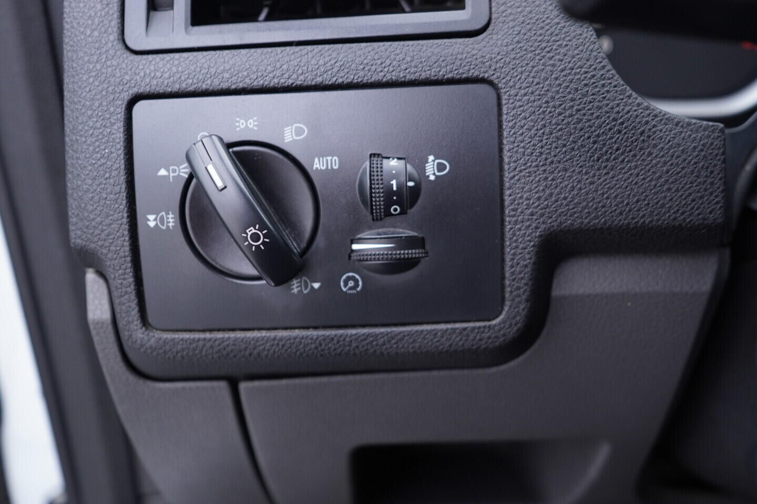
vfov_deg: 36.9
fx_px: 757
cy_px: 252
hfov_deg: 53.1
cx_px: 378
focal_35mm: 36
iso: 250
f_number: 2.8
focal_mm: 24
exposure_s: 1/40
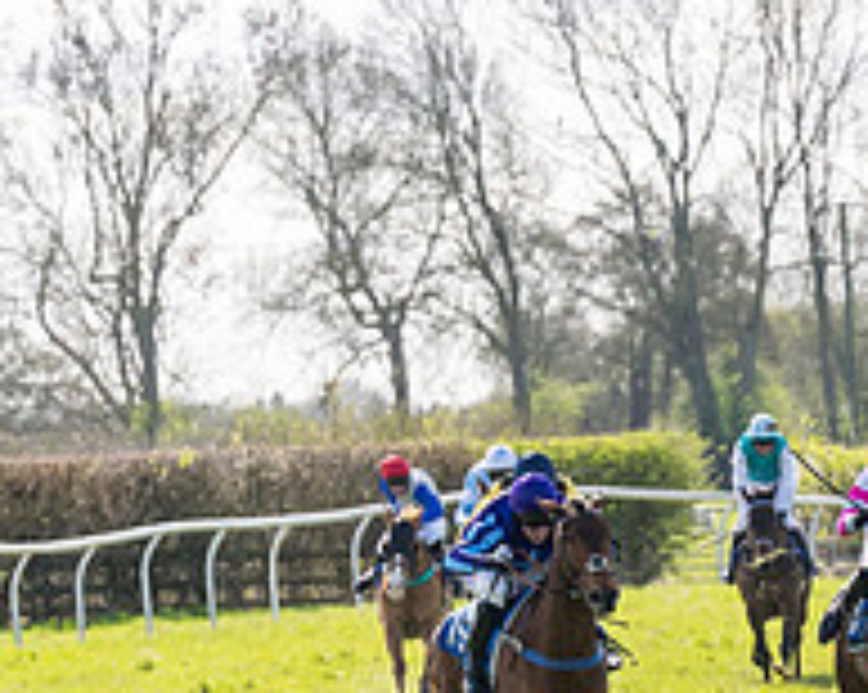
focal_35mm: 615
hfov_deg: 3.1
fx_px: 15783
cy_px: 846
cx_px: 687
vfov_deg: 2.5
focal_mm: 125
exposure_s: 1/2000
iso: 400
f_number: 4
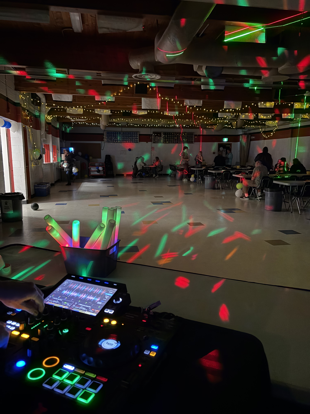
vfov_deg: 67.3
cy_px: 207
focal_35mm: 26
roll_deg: +0.0
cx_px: 155
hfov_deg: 53.1
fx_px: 310
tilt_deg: -9.3
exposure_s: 1/20
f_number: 1.6
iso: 1000
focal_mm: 5.96
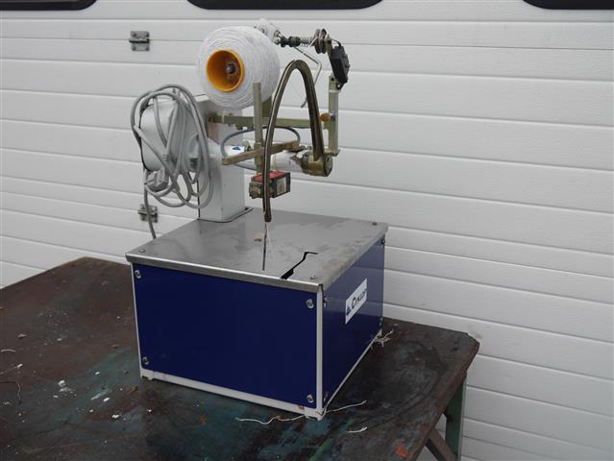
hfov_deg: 49.0
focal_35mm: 38
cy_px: 230
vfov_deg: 37.8
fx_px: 674
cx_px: 307
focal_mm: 19
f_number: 4.5
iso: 160
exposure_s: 1/125
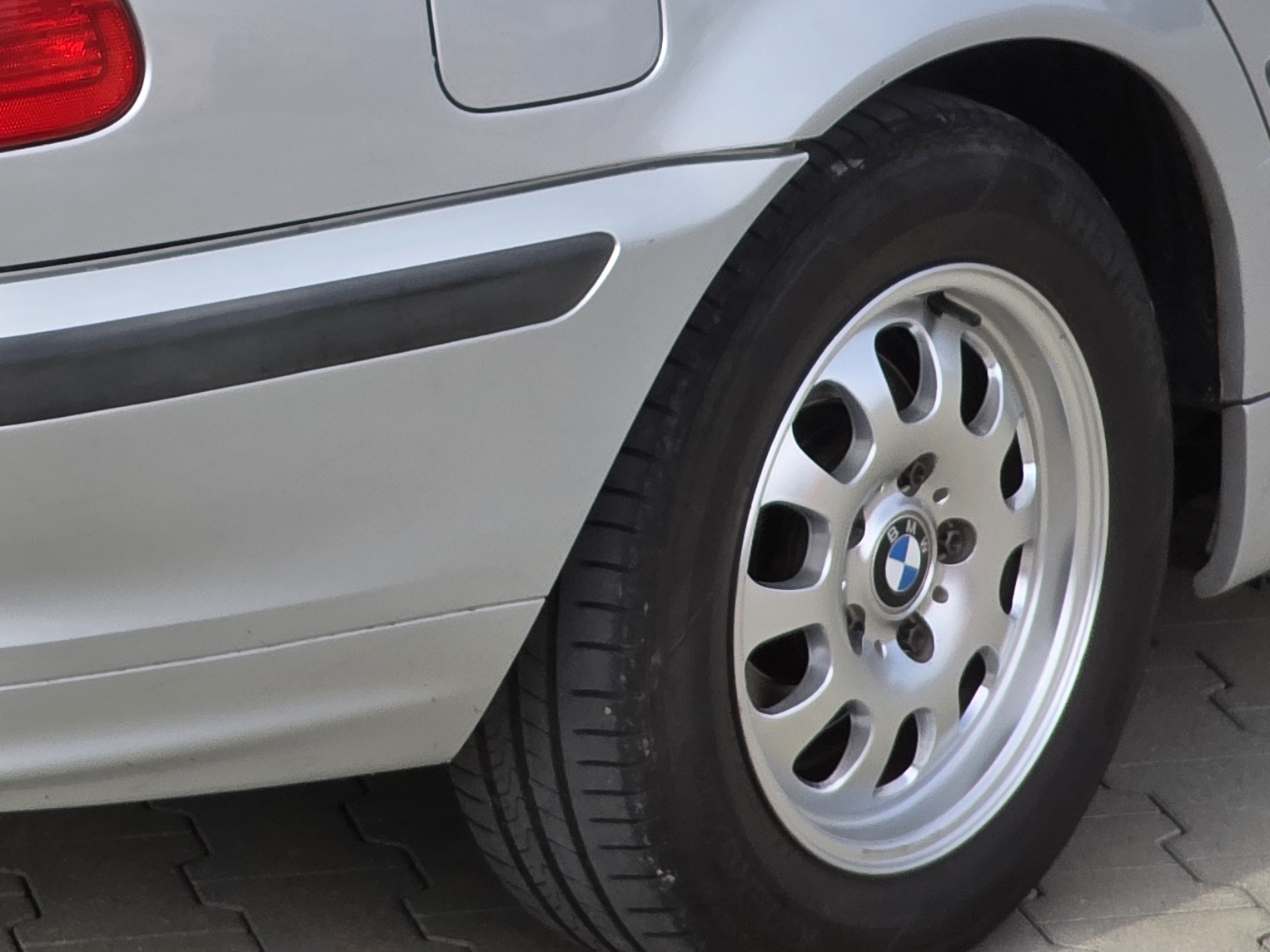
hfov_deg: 10.8
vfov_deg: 8.1
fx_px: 6641
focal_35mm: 181
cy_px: -156
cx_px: -142
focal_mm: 7.9
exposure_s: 1/1414
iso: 50
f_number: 2.4
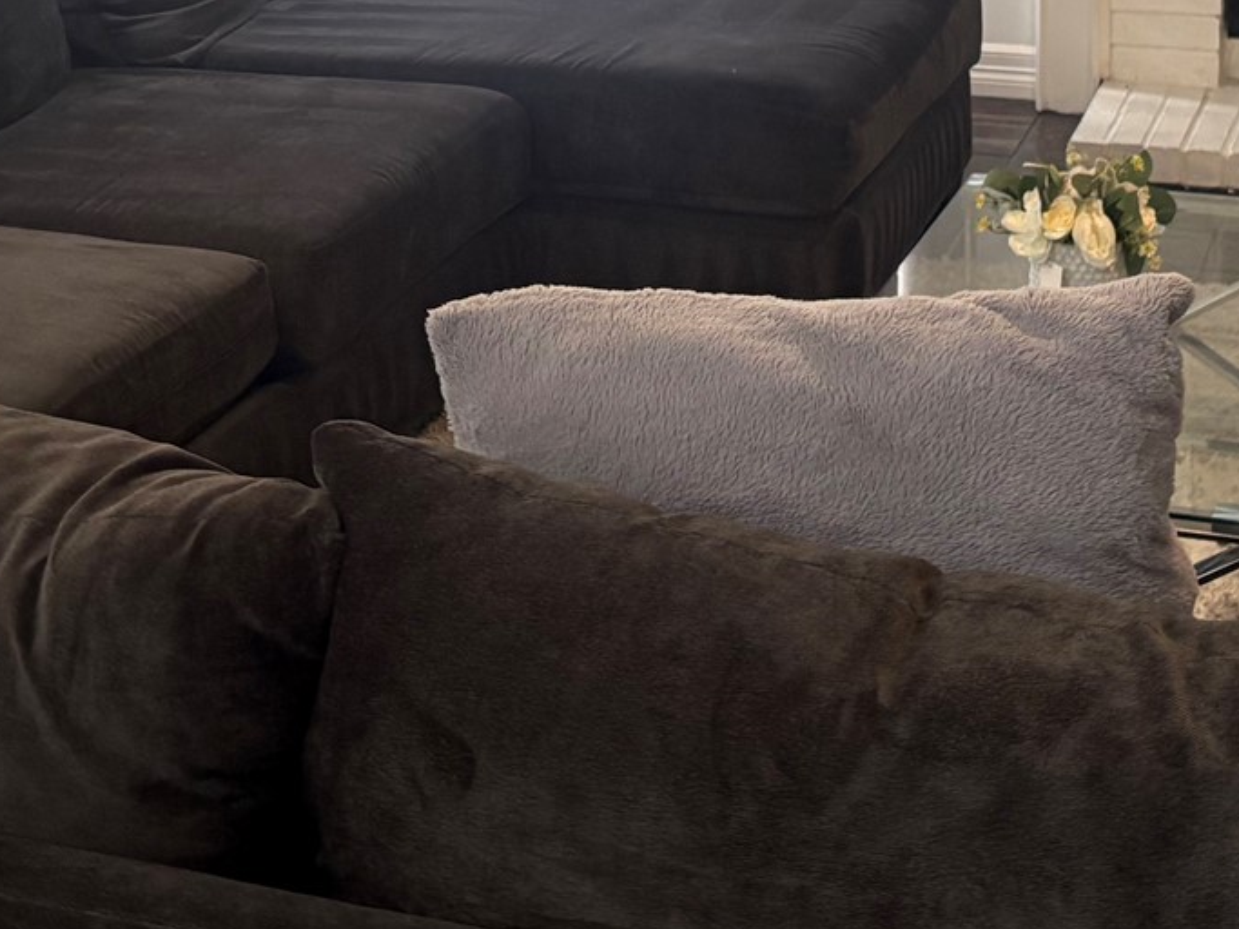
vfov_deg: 18.2
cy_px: -91
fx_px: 2791
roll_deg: +2.5
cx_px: 613
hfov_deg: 25.0
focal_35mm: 78
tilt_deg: -9.5
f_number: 1.6
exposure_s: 1/120
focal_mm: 5.96
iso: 160
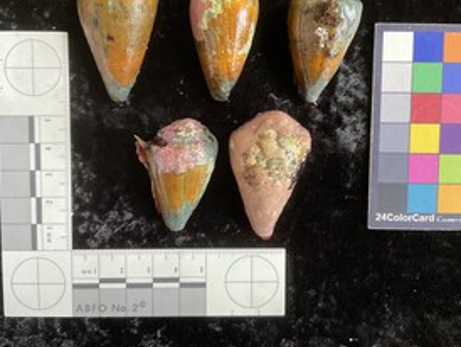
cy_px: 132
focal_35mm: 37
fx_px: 493
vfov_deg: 38.5
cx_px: 229
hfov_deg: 50.1
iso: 160
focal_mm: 3
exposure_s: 1/60
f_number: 1.8
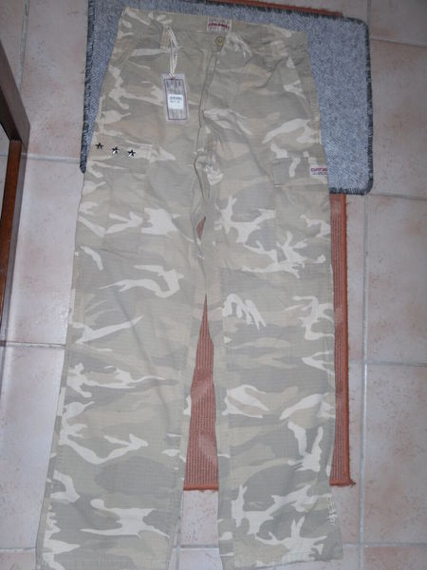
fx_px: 576
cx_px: 214
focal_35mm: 35
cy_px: 285
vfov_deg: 52.6
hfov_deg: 40.7
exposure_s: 1/45
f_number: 3.5
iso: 80
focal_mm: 6.3
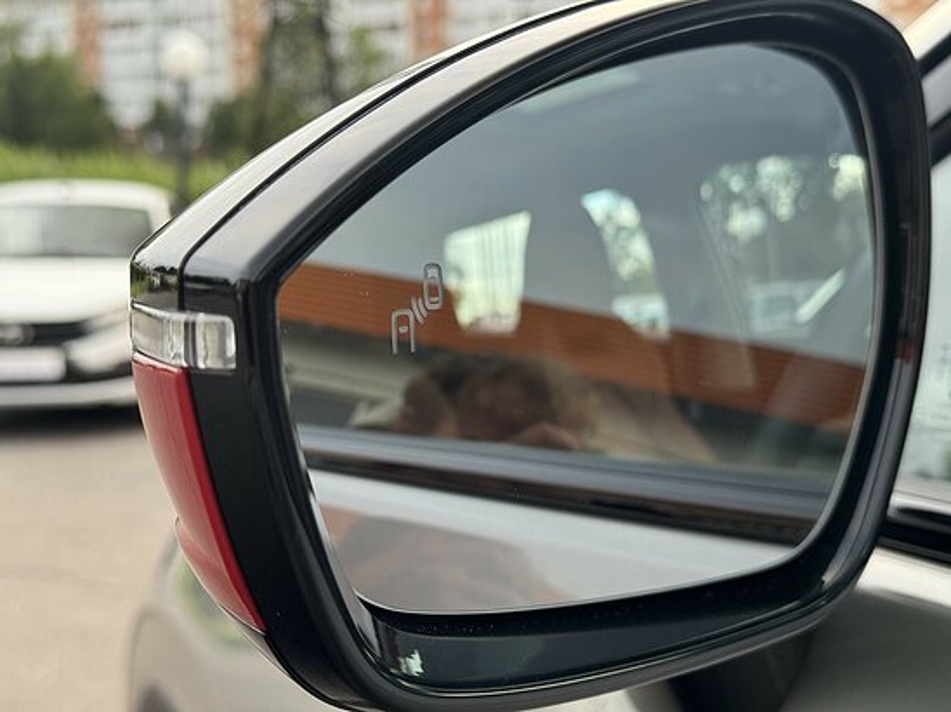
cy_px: 356
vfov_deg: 30.2
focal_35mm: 48
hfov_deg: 39.7
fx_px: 1318
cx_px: 476
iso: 50
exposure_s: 1/121
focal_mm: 6.76
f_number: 1.78
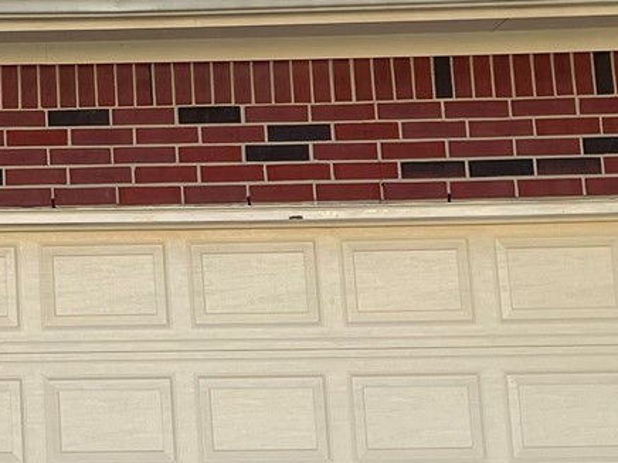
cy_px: 10
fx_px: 2178
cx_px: -187
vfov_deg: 12.0
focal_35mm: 122
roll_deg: +0.7
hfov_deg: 15.4
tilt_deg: +13.1
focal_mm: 5.7
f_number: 1.5
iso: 50
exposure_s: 1/670
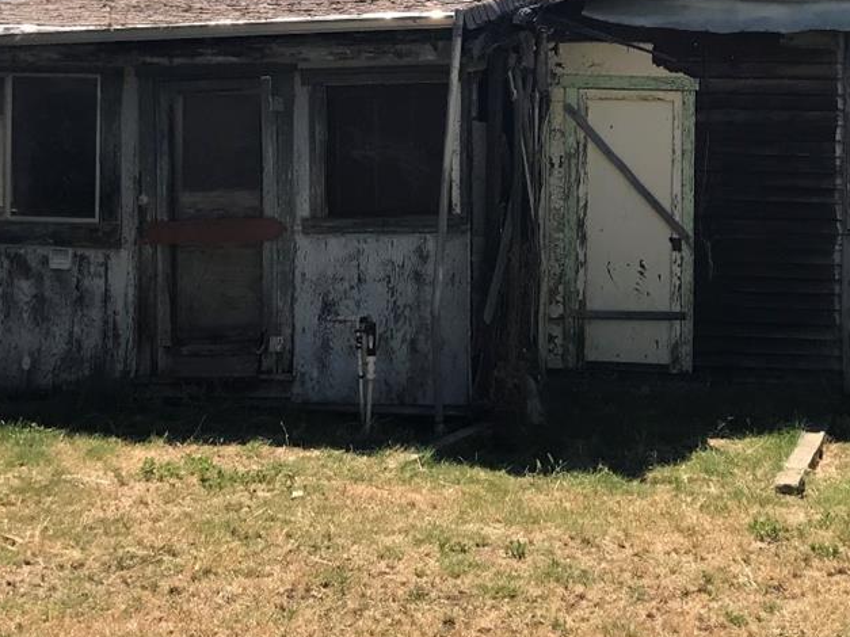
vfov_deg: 21.9
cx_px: 720
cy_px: 264
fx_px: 1645
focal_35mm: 67
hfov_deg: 28.2
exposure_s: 1/1497
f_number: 1.8
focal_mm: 3.99
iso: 20
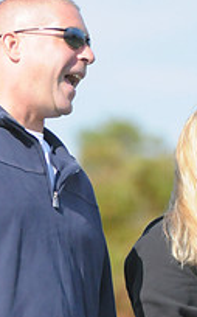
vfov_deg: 2.4
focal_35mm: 869
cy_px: 430
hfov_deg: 1.5
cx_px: 263
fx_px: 7486
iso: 1600
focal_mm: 200
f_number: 4
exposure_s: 1/6400
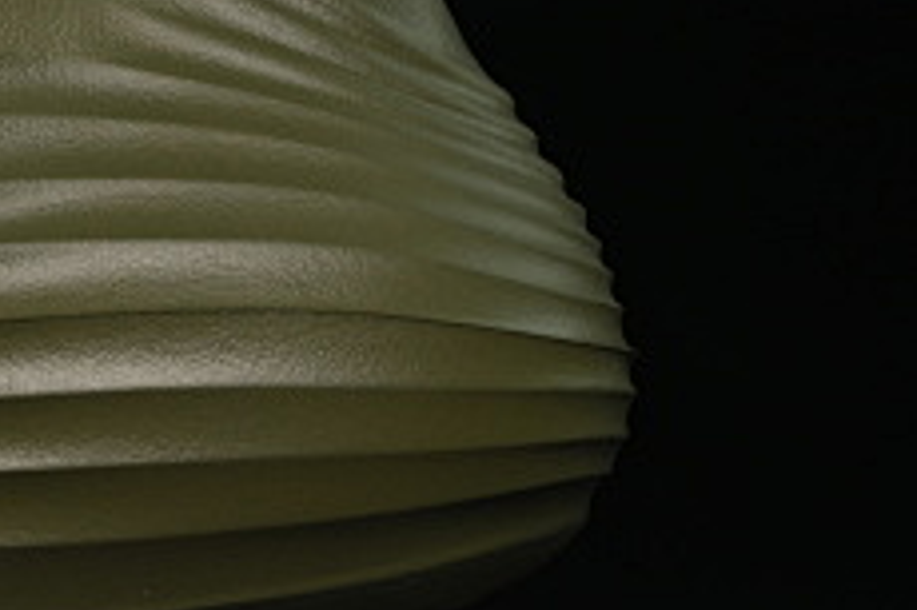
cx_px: -462
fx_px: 6643
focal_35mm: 261
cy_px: -2
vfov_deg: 5.2
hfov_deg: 7.7
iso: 160
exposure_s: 1/50
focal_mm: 50
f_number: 6.3
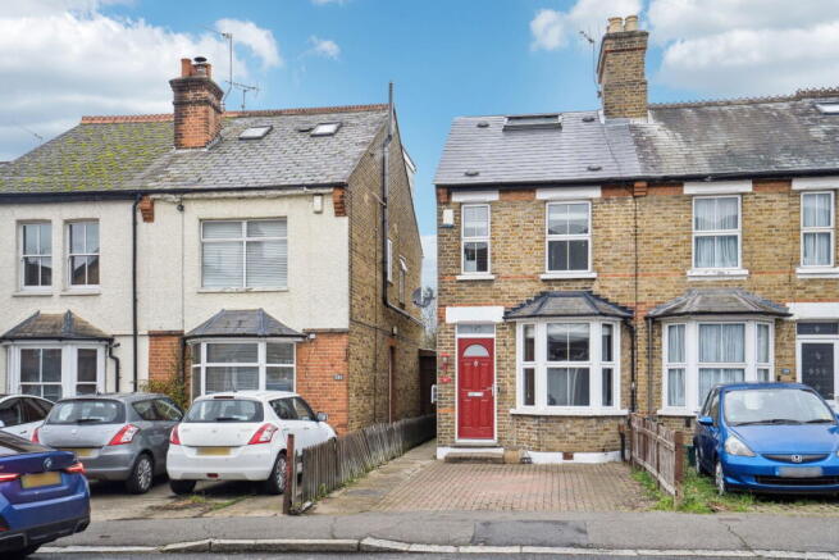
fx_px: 816
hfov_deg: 54.4
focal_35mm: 35
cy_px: 280
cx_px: 420
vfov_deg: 37.9
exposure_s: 1/40
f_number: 5.6
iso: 320
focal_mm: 35
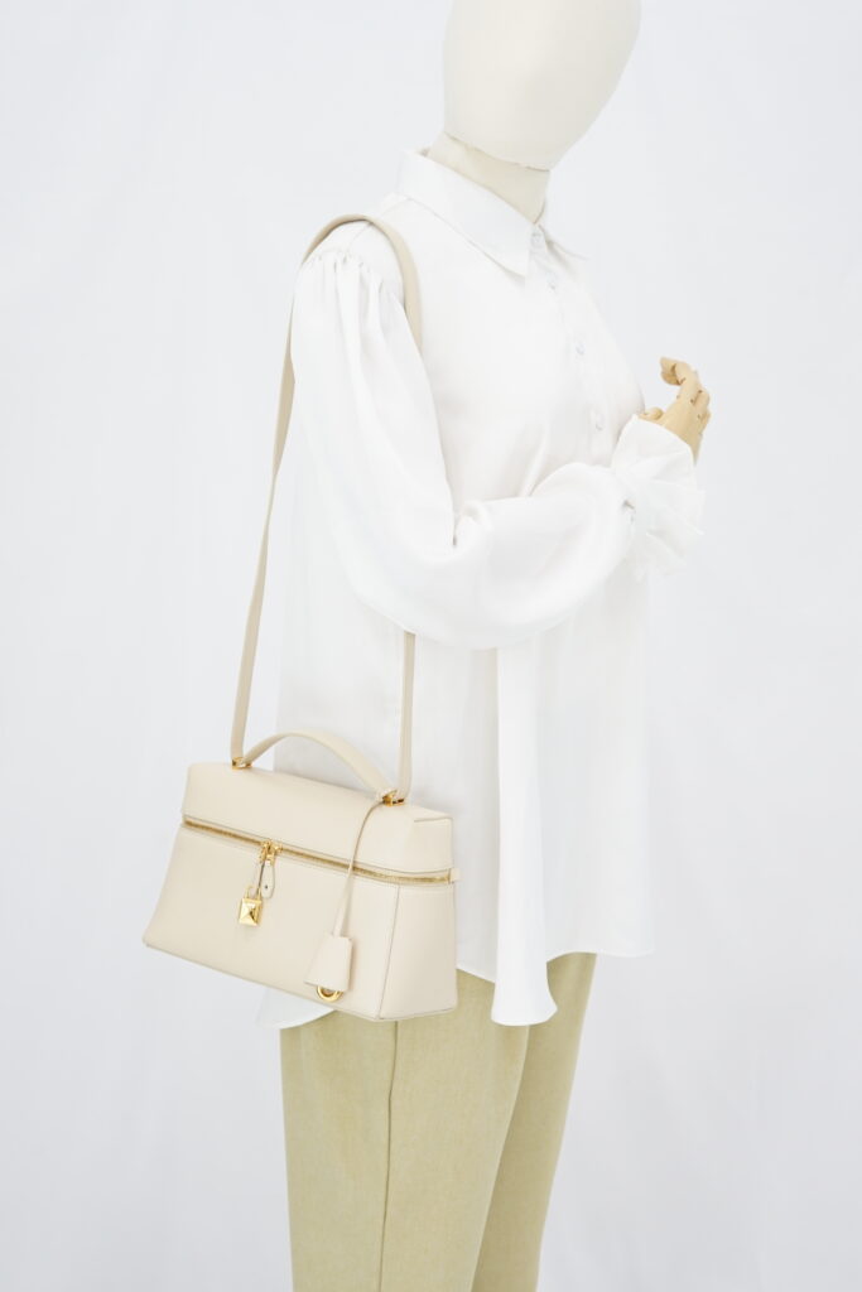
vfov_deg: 39.6
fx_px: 1795
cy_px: 646
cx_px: 431
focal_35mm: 50
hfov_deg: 27.0
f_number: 6.3
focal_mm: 50
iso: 640
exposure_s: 1/8
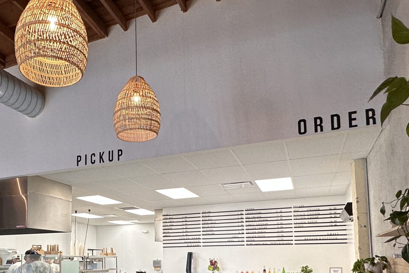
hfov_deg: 53.7
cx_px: 112
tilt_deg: +4.2
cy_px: 229
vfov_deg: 37.1
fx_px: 386
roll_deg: +0.2
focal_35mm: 34
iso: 125
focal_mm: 2.22
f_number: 2.2
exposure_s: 1/120
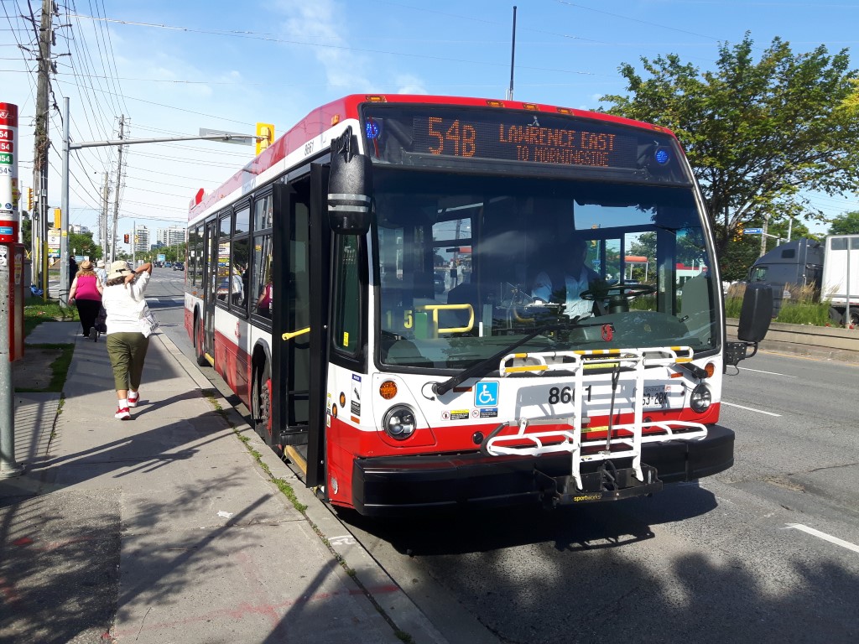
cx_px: 430
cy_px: 322
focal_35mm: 31
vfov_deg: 45.4
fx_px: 769
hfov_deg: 58.4
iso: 40
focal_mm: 3.7
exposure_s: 1/835
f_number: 1.9
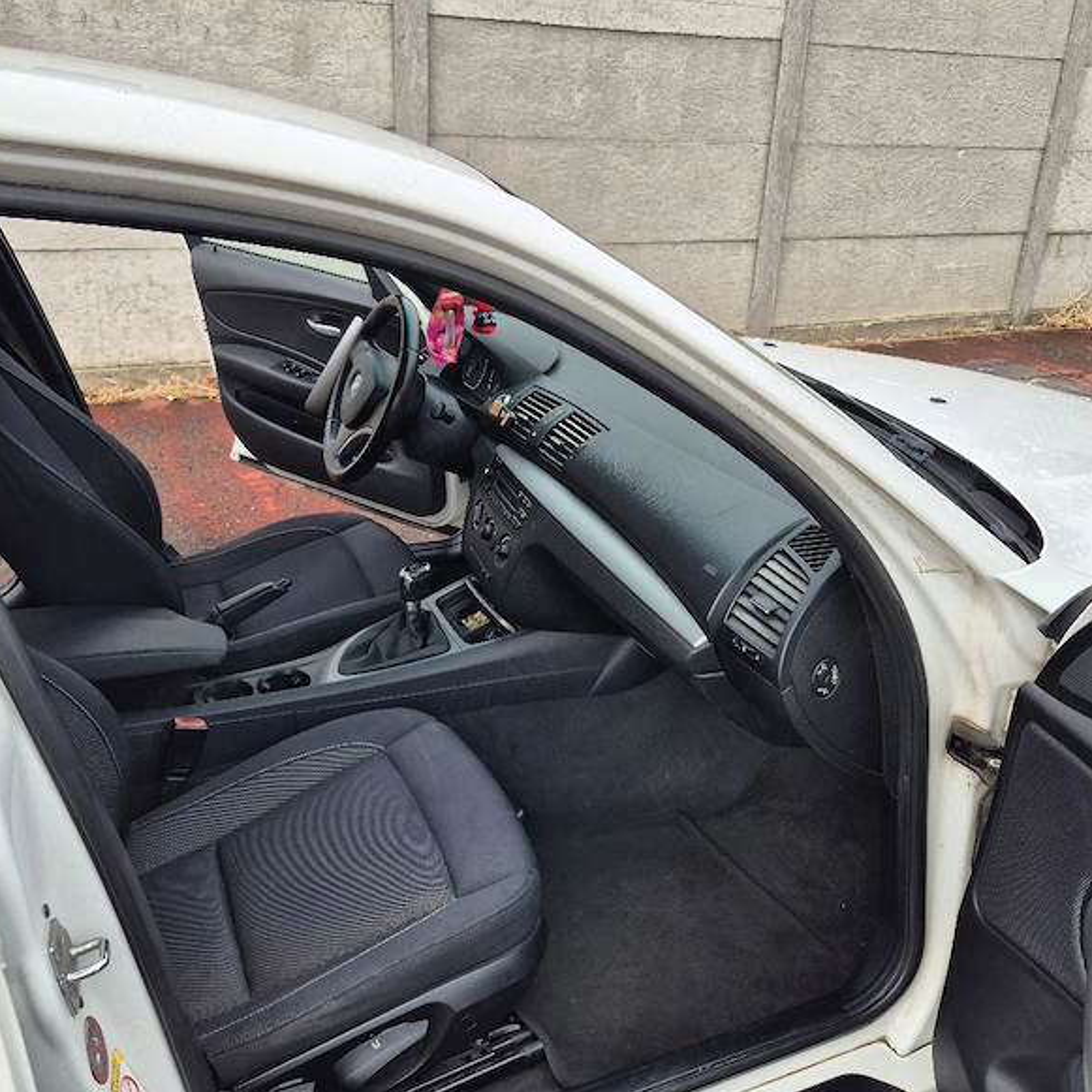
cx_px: 545
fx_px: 999
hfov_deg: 57.3
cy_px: 462
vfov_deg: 57.0
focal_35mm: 28
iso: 25
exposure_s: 1/455
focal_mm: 5.4
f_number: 1.8
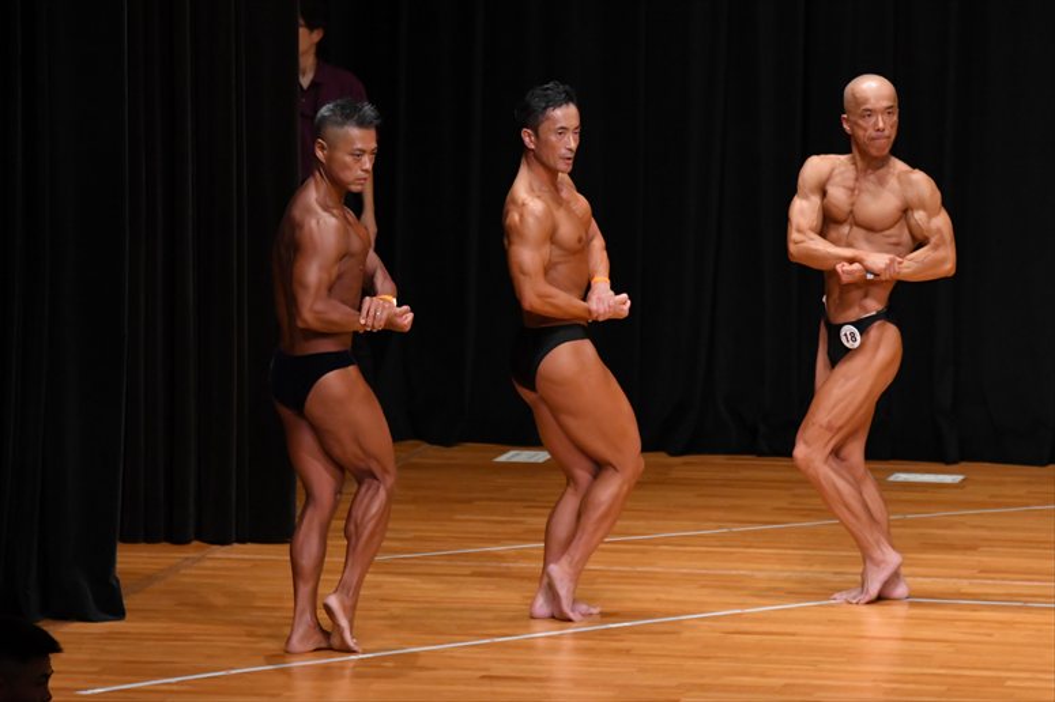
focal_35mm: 255
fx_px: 7469
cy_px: 351
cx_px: 528
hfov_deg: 8.1
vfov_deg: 5.4
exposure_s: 1/400
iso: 4000
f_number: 5.6
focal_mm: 170
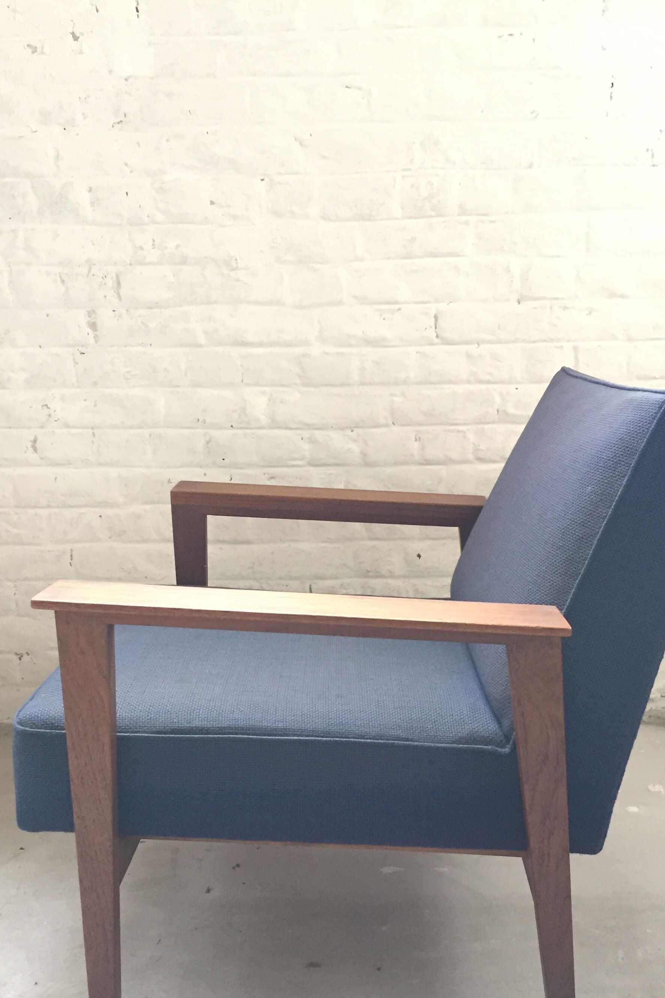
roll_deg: +1.3
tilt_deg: -14.8
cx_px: 363
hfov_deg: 35.9
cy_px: 606
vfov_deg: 51.5
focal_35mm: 37
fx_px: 1025
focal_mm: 4.15
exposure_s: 1/20
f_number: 2.2
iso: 250
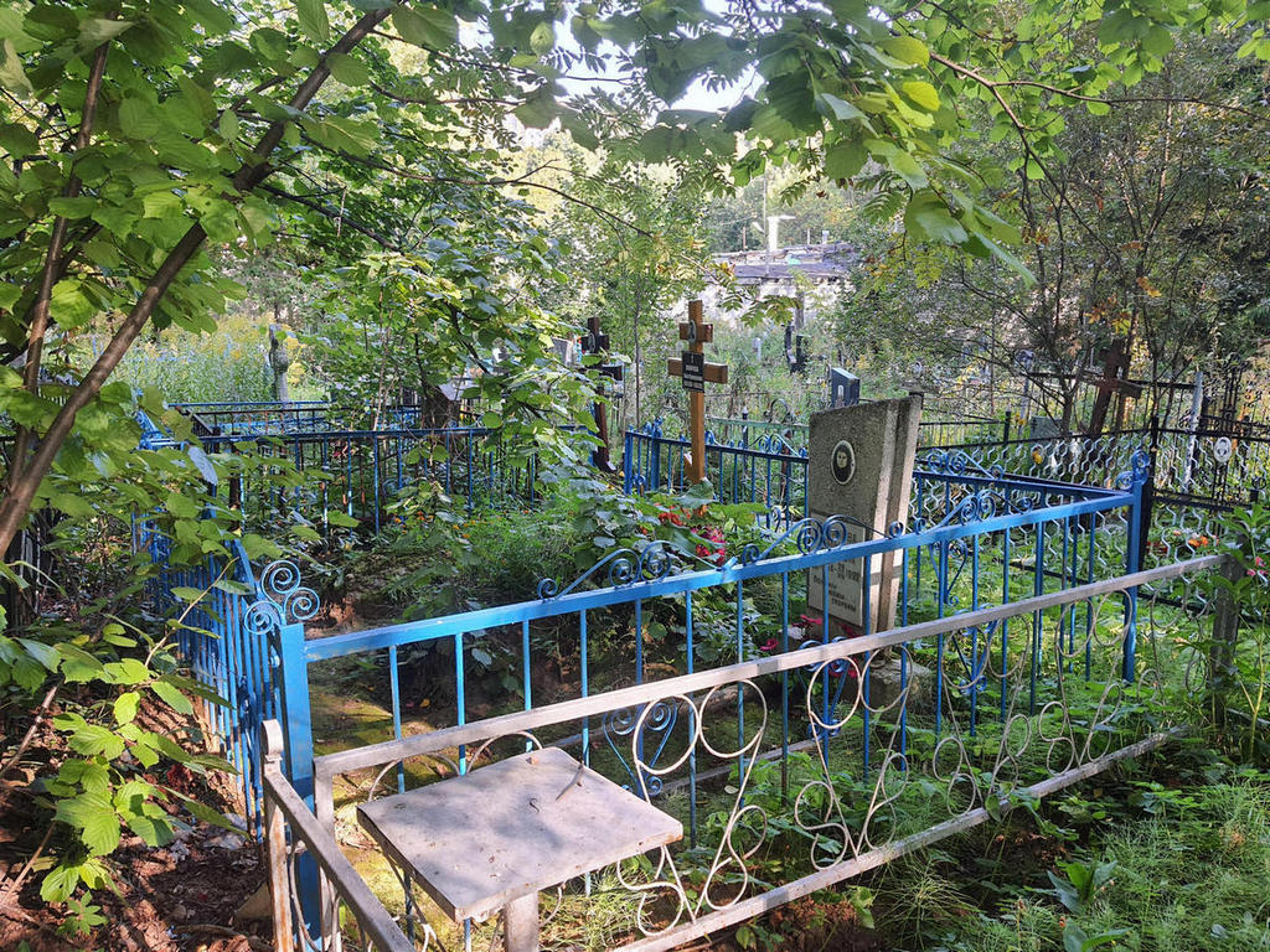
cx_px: 635
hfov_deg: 67.3
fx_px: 954
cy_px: 476
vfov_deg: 53.1
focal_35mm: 26
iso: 50
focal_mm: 4.32
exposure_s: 1/100
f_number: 1.7
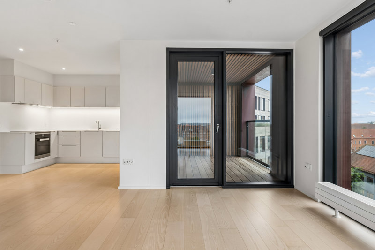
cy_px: 125
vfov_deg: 56.1
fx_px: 234
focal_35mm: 22
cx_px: 188
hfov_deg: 77.3
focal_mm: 15
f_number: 8
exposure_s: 1/8
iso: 200
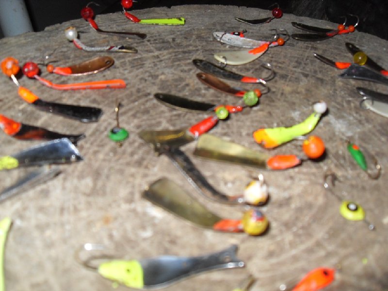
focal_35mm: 34
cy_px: 146
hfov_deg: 54.0
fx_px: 381
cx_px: 194
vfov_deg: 41.8
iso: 100
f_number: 2.8
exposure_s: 1/45
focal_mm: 6.3
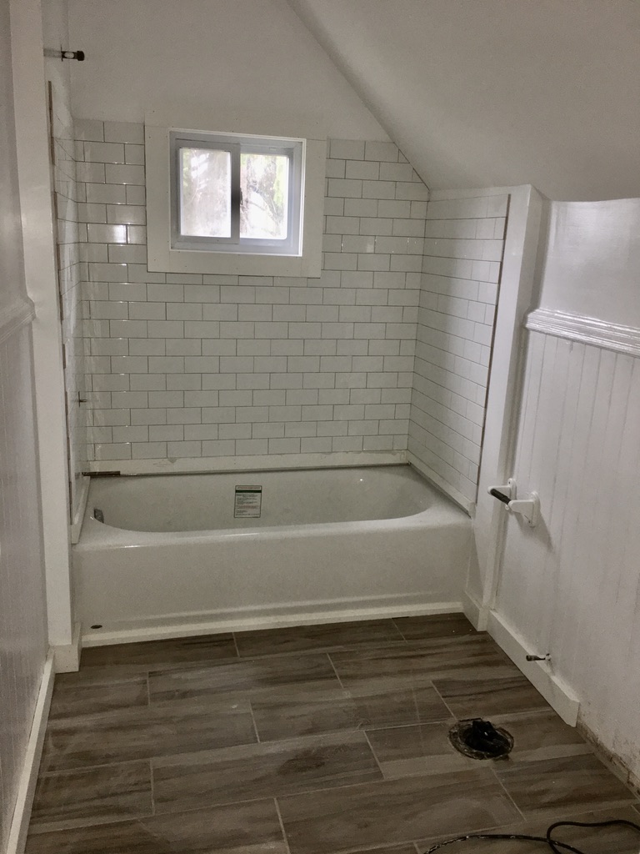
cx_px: 320
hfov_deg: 48.2
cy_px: 427
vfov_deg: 61.7
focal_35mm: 29
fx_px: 715
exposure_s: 1/24
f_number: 2.2
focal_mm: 4.15
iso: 50
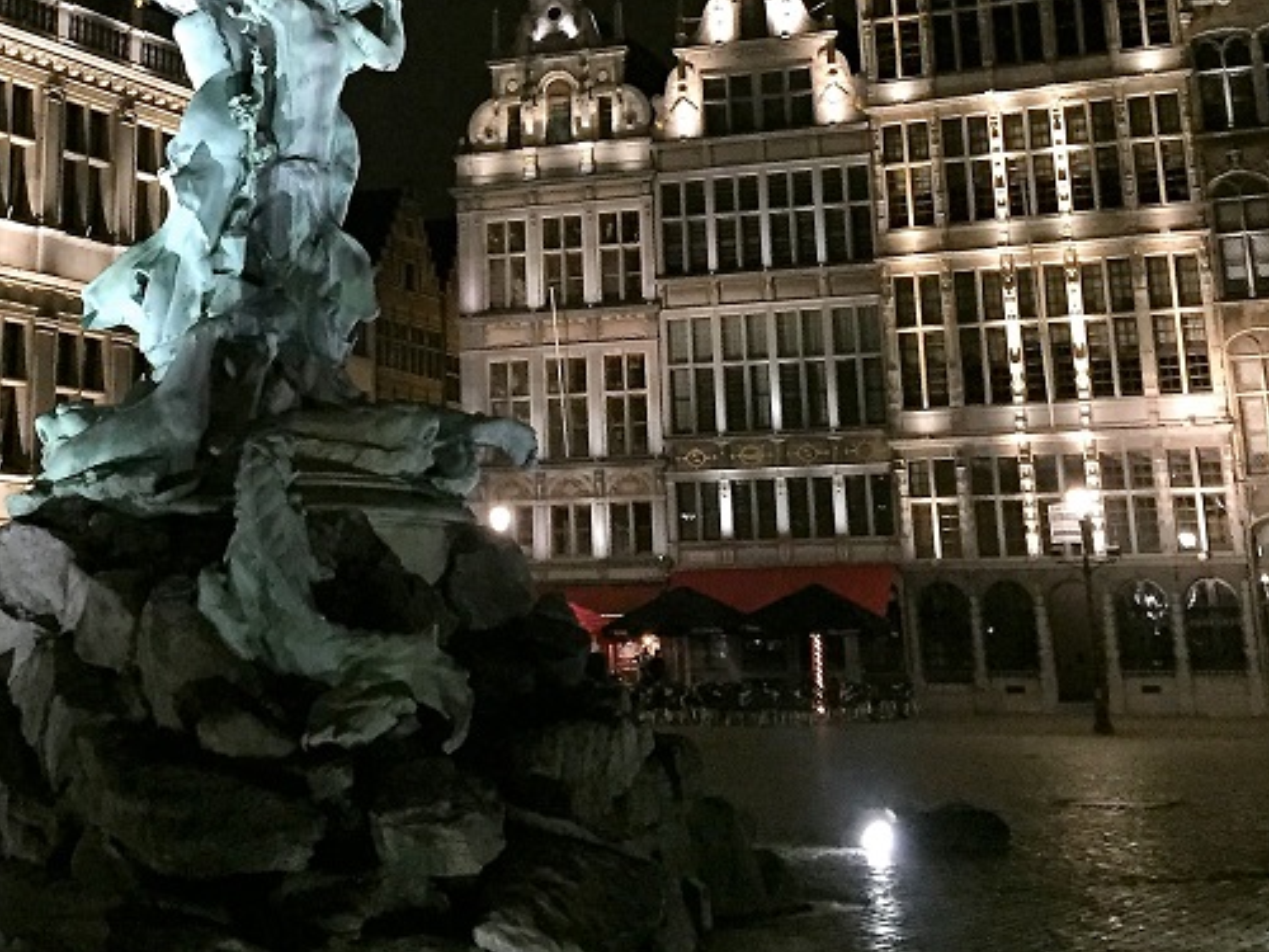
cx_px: 414
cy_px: 25
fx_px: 2126
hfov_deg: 32.9
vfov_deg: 24.2
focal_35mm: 58
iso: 320
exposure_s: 1/17
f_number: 2.2
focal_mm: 4.15
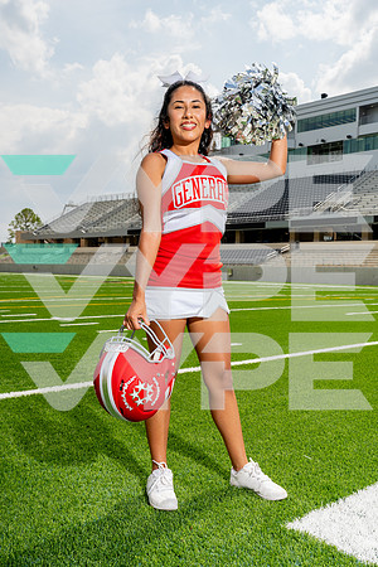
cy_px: 284
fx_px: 583
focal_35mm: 37
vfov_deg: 51.9
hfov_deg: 35.9
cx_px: 189
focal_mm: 37
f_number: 8
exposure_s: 1/250
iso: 100
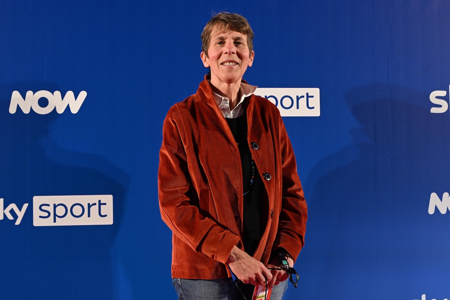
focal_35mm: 48
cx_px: 225
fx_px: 600
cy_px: 150
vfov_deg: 28.1
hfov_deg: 41.1
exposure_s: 1/320
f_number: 5
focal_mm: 48
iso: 1600
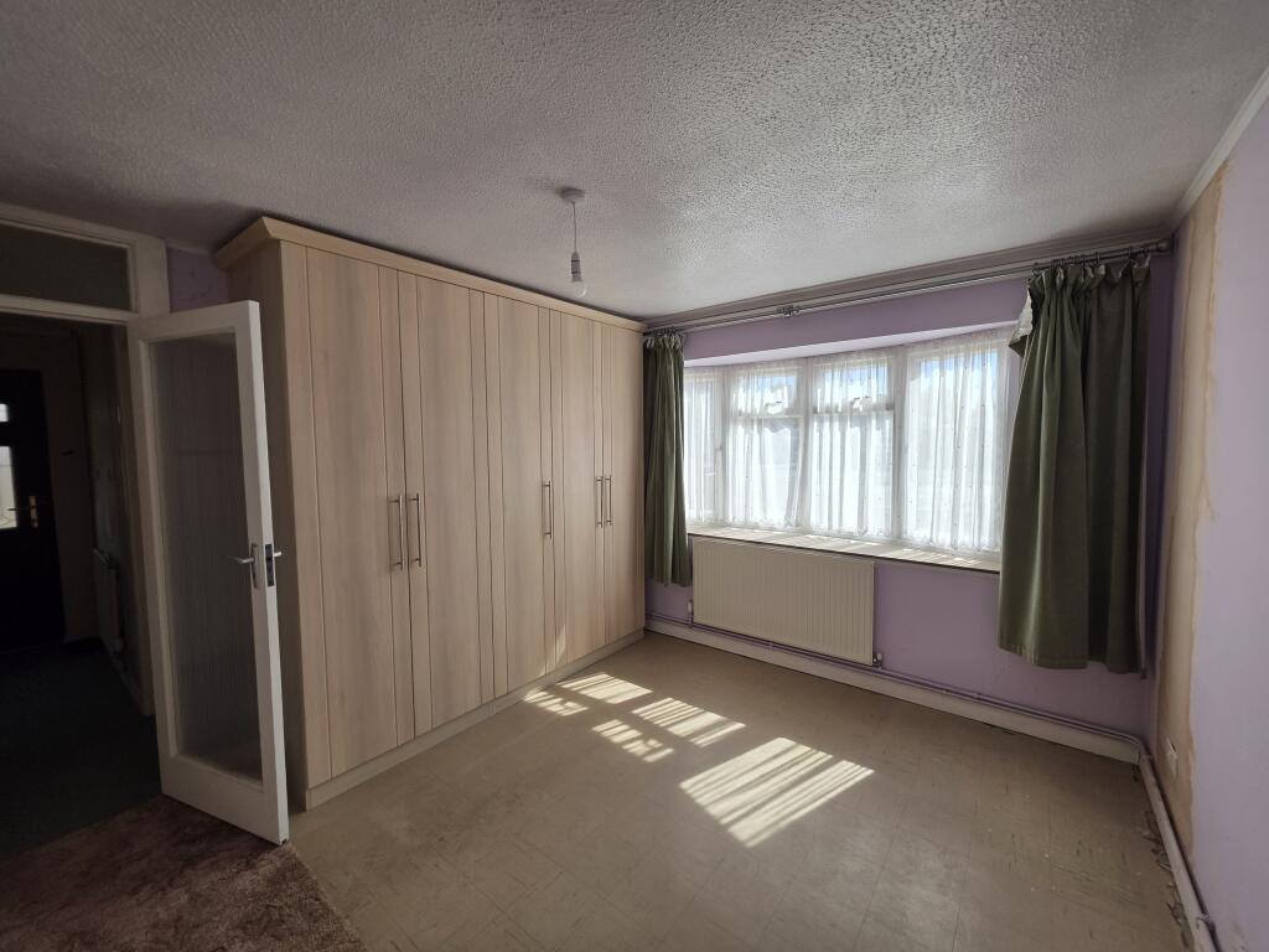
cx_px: 634
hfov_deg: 106.2
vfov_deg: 89.9
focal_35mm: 13
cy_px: 476
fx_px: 477
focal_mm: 2.2
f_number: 1.9
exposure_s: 1/424
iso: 40
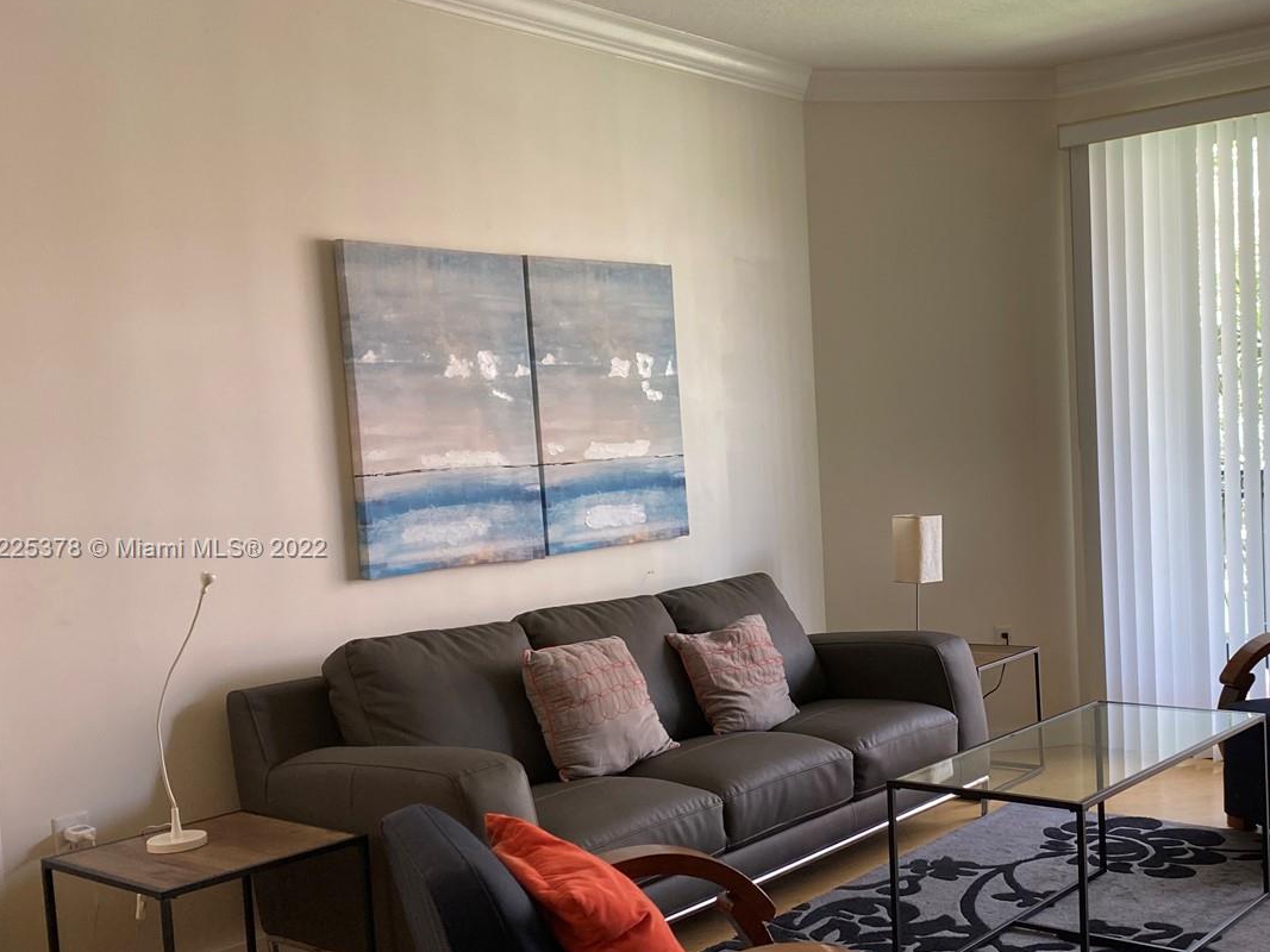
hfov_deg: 46.7
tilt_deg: -3.9
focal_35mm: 39
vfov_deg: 36.7
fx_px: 1431
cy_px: 550
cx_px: 897
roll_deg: +2.7
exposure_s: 1/120
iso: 125
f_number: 1.8
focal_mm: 4.25
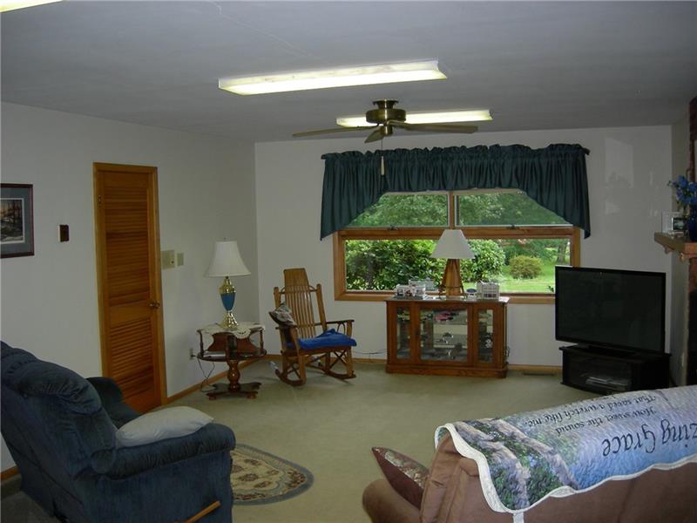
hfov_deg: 51.4
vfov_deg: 39.7
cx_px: 348
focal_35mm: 36
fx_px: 725
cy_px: 262
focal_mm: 7.5
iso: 135
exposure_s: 1/60.1
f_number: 2.7
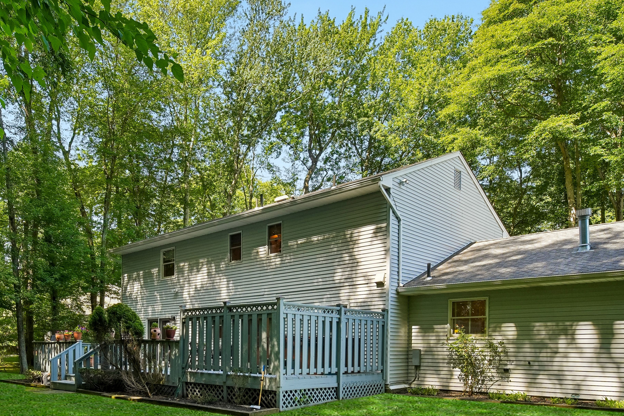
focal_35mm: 27
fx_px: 468
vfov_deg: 44.6
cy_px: 356
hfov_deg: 66.0
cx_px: 222
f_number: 7.1
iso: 200
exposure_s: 1/60
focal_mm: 14
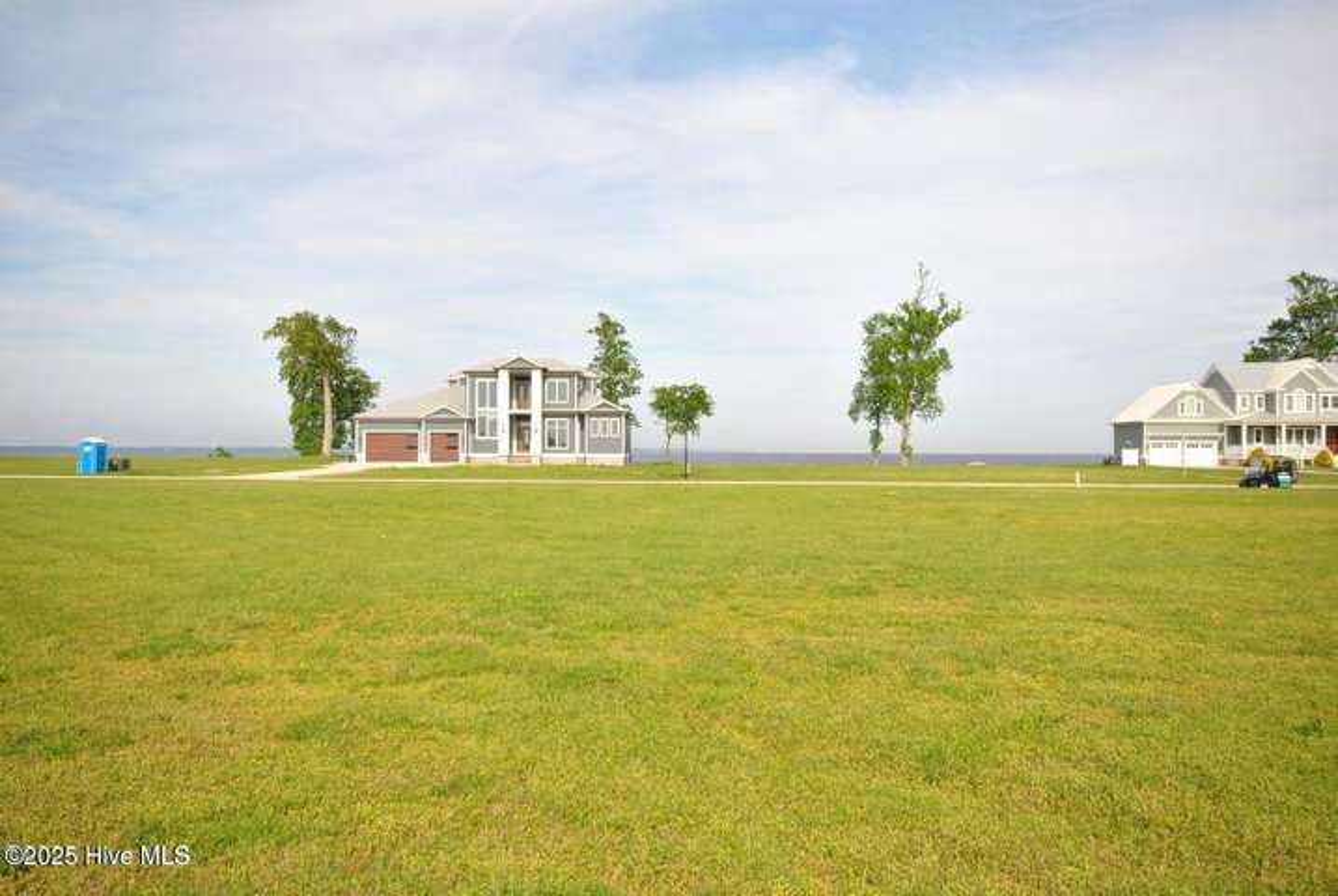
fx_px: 1116
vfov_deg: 43.7
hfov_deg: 61.9
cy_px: 448
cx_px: 669
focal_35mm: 30
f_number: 10
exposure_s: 1/250
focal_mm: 20
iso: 200
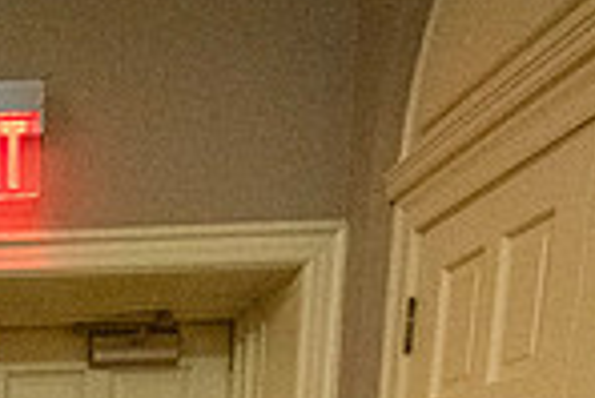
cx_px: -113
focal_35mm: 55
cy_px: 754
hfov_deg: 30.8
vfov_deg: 18.3
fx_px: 910
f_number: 4.5
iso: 16000
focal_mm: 14
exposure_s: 1/250
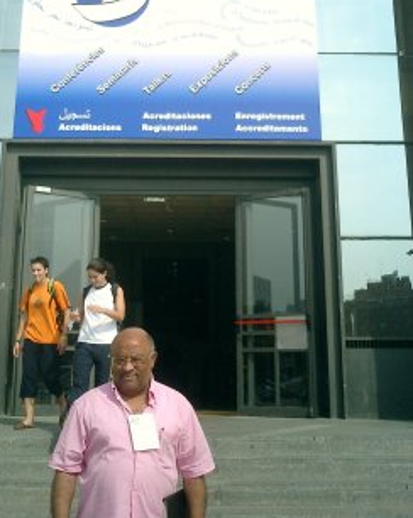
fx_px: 704
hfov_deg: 32.6
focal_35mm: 46
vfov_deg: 40.0
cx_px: 161
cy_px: 181
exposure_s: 1/1600
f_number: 3.2
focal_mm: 7.5
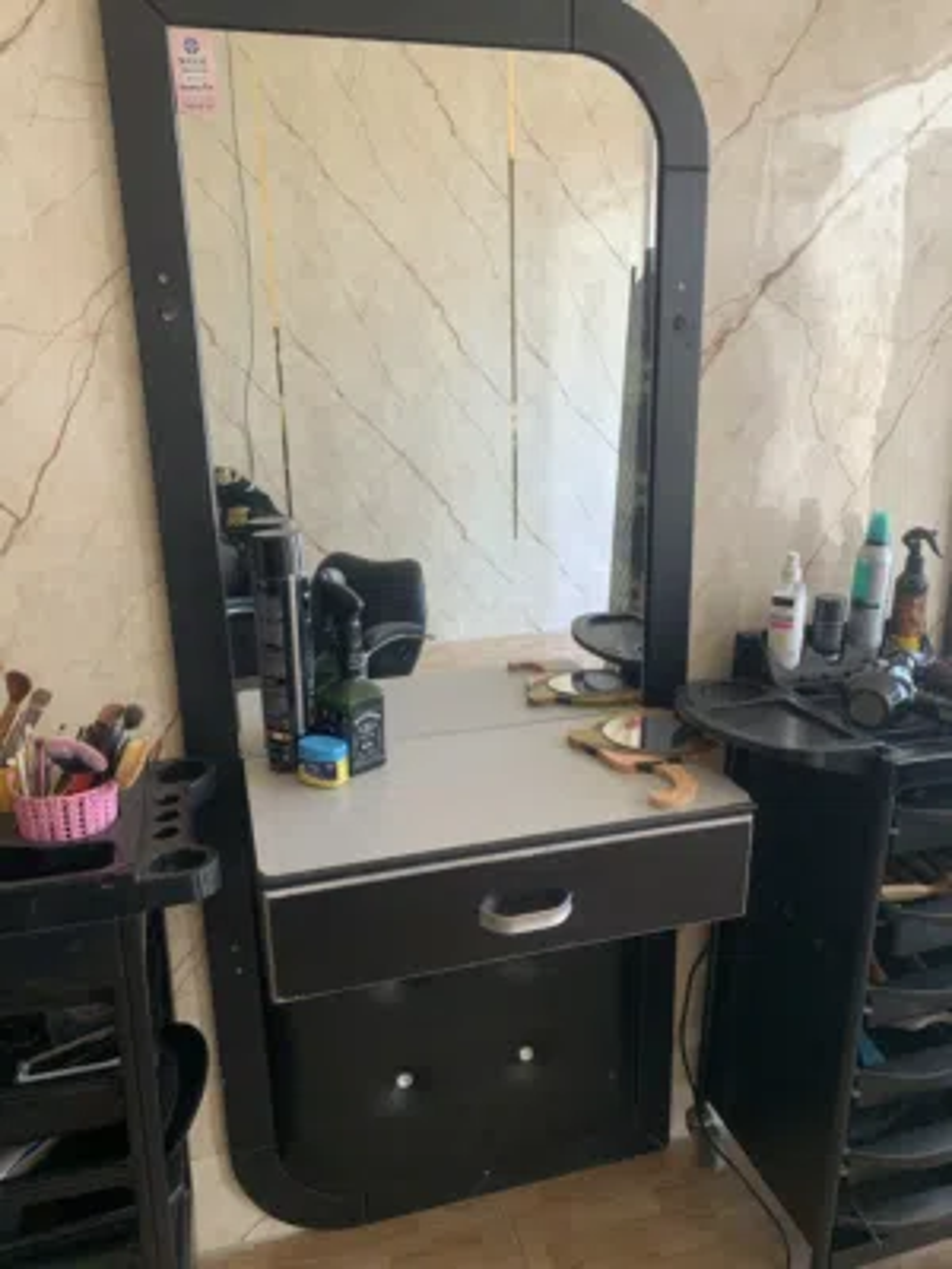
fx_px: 953
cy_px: 634
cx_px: 476
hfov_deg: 53.1
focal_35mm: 26
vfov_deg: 67.3
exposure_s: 1/81
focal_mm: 4.25
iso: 100
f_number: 1.8
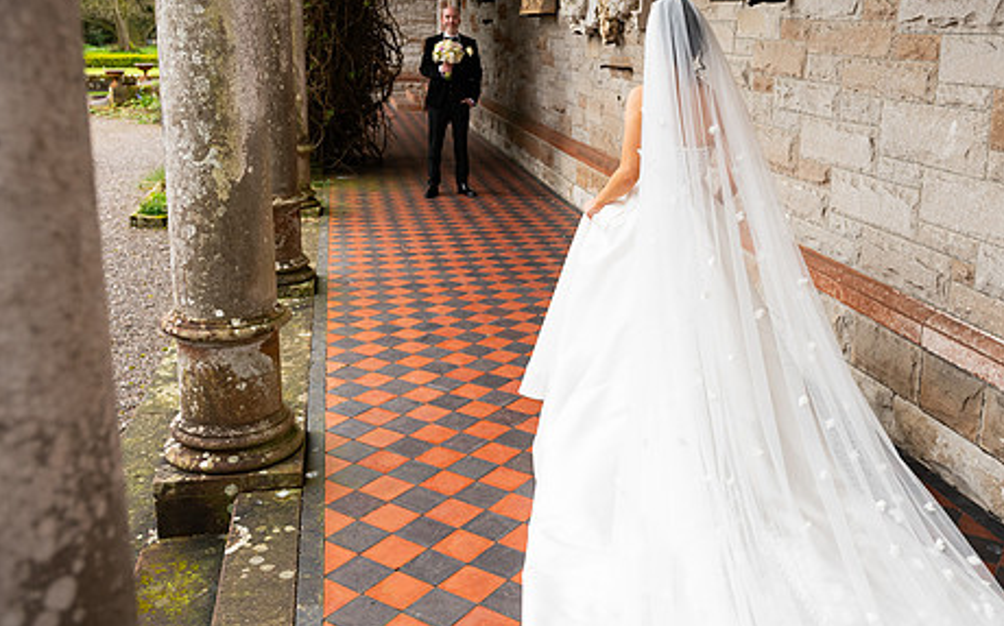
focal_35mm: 36
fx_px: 985
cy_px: 250
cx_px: 541
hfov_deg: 54.0
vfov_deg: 35.2
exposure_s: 1/160
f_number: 3.5
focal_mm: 28
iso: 400
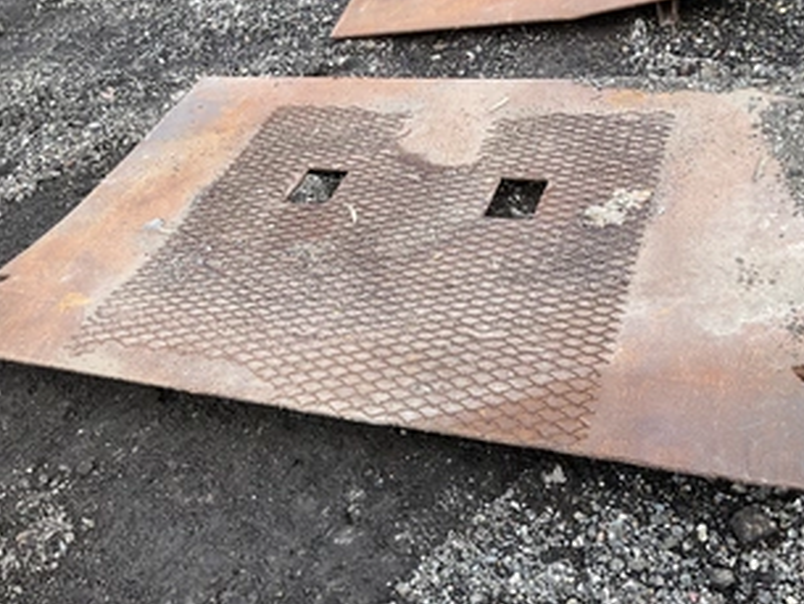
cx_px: 374
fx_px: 883
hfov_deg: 48.9
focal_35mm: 38
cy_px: 340
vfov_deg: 37.7
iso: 25
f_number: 1.8
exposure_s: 1/342
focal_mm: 3
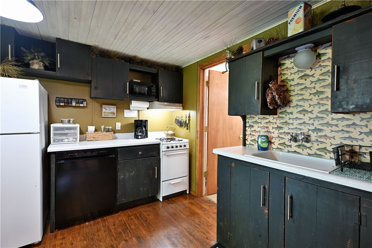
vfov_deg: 73.7
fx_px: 165
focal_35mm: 16
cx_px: 186
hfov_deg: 96.7
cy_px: 124
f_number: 5.6
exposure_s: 1/4
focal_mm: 16
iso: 400
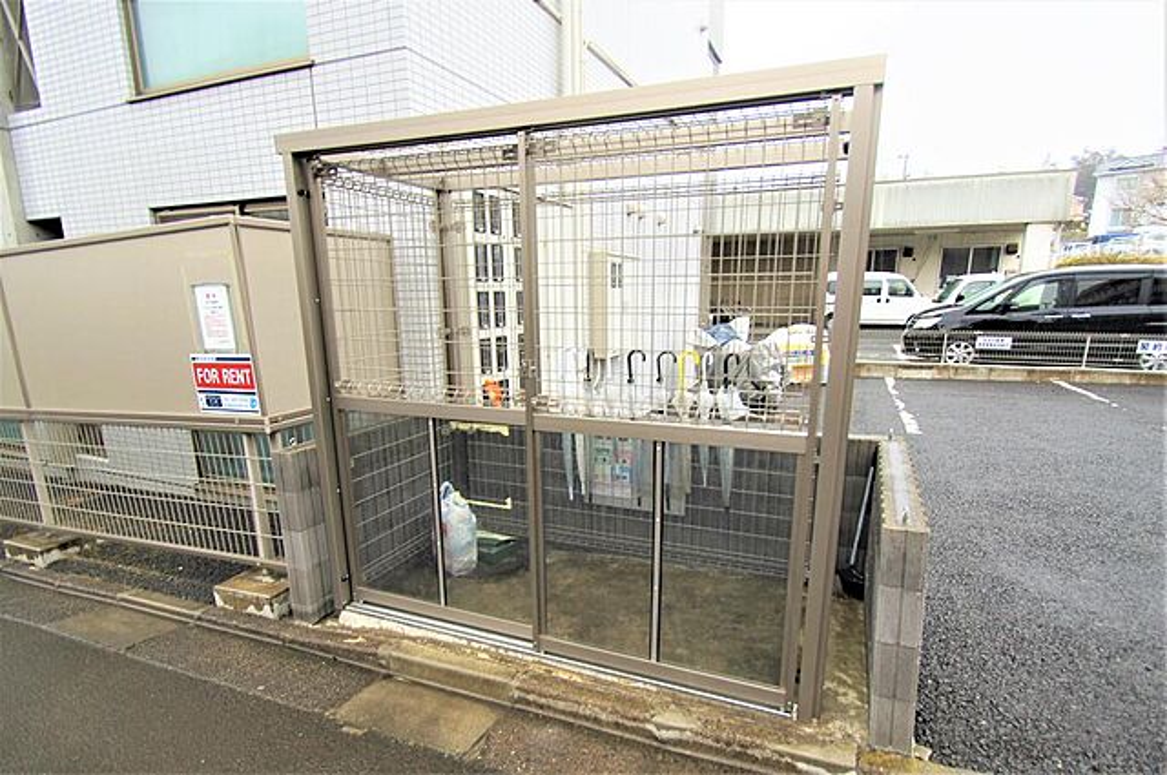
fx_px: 486
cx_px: 584
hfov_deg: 100.5
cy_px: 388
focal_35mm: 15
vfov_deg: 77.2
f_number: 4
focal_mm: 10
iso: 100
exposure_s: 1/30
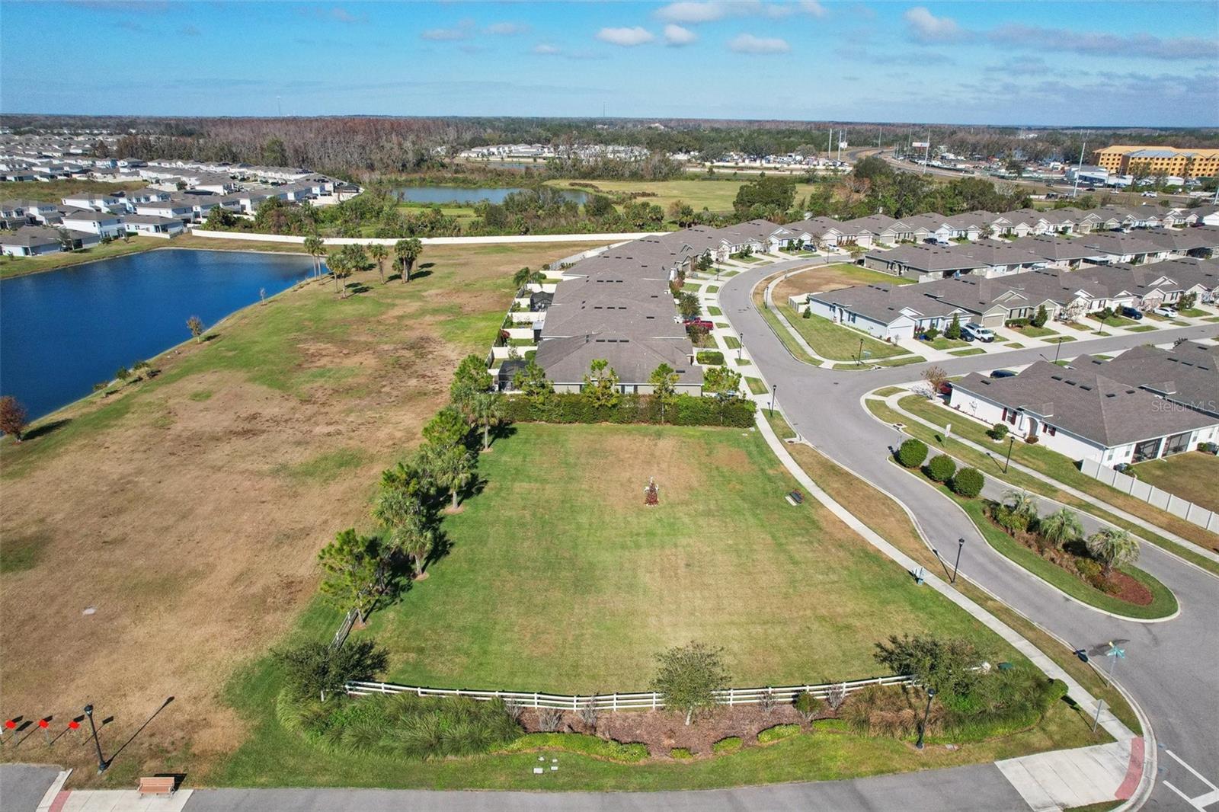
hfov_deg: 78.6
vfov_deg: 57.2
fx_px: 745
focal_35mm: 22
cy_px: 406
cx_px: 610
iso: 400
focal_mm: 8.4
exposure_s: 1/2500
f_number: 2.8
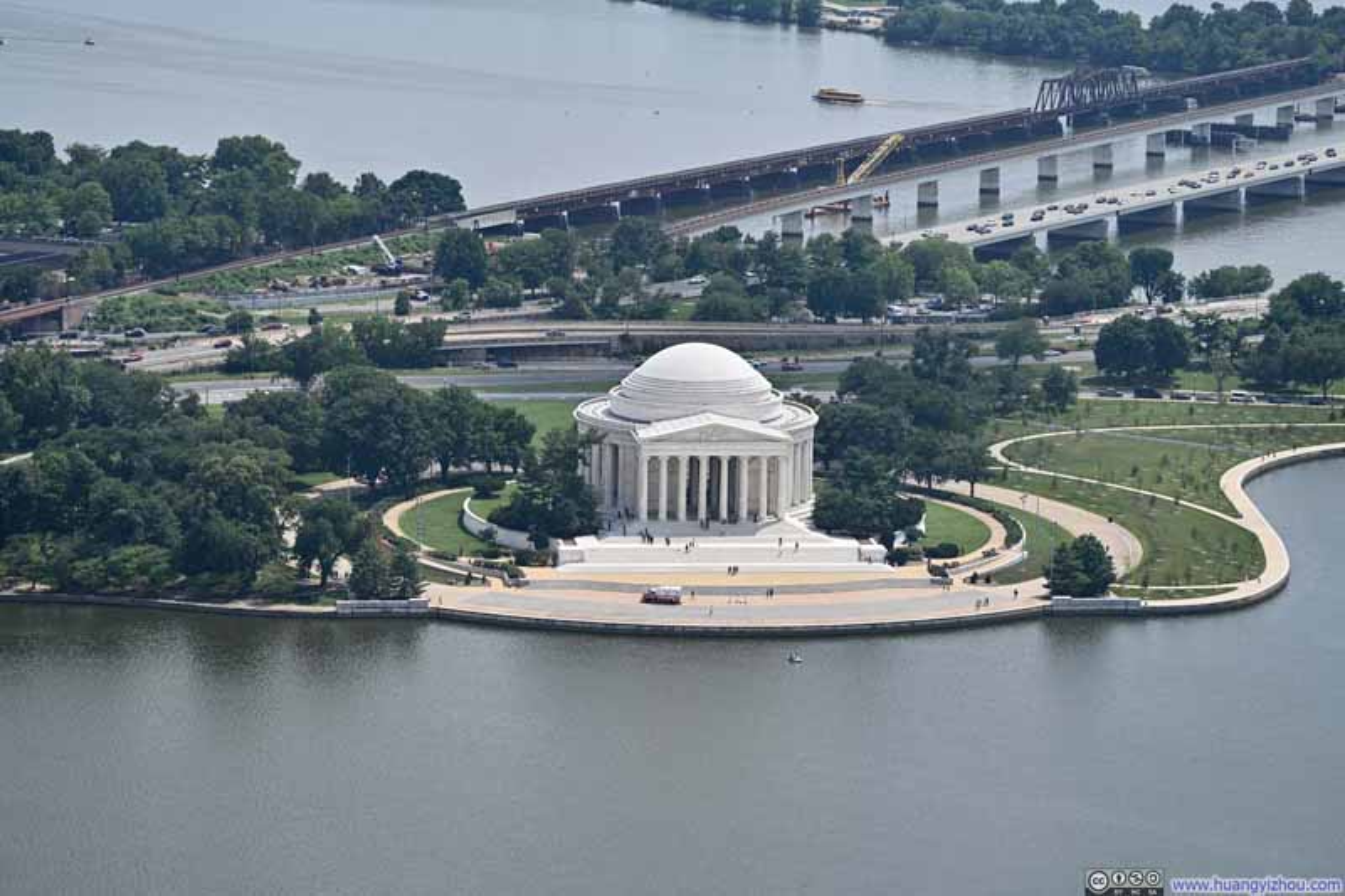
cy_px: 448
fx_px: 4482
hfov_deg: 17.1
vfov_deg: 11.4
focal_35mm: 120
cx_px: 672
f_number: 5.6
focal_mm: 120
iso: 64
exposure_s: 1/640
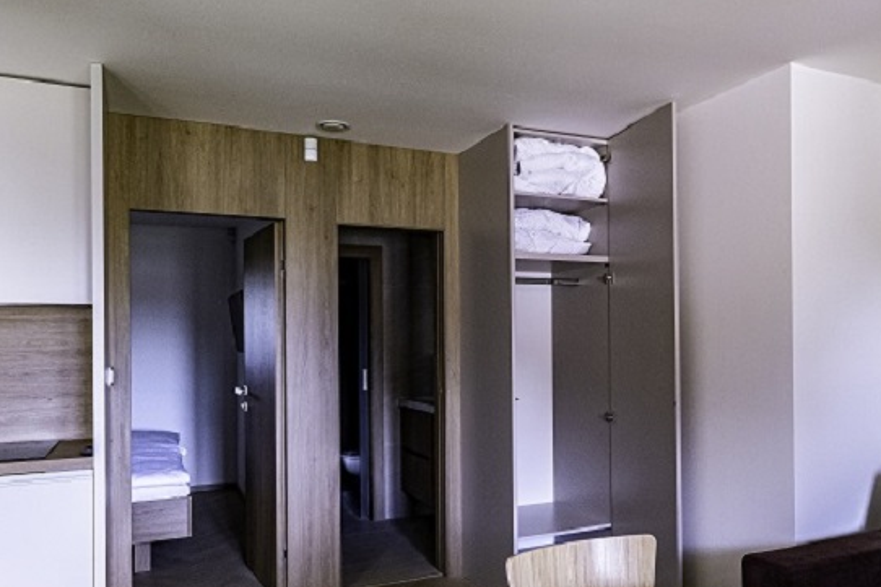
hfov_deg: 69.3
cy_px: 366
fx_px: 636
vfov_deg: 49.1
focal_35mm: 26
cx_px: 471
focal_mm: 10
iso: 1600
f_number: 4
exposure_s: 1/160
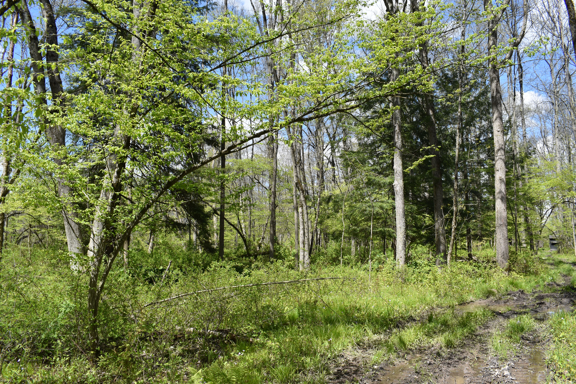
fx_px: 480
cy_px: 192
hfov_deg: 61.9
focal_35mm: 30
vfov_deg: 43.6
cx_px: 288
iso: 200
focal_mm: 20
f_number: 8
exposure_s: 1/250
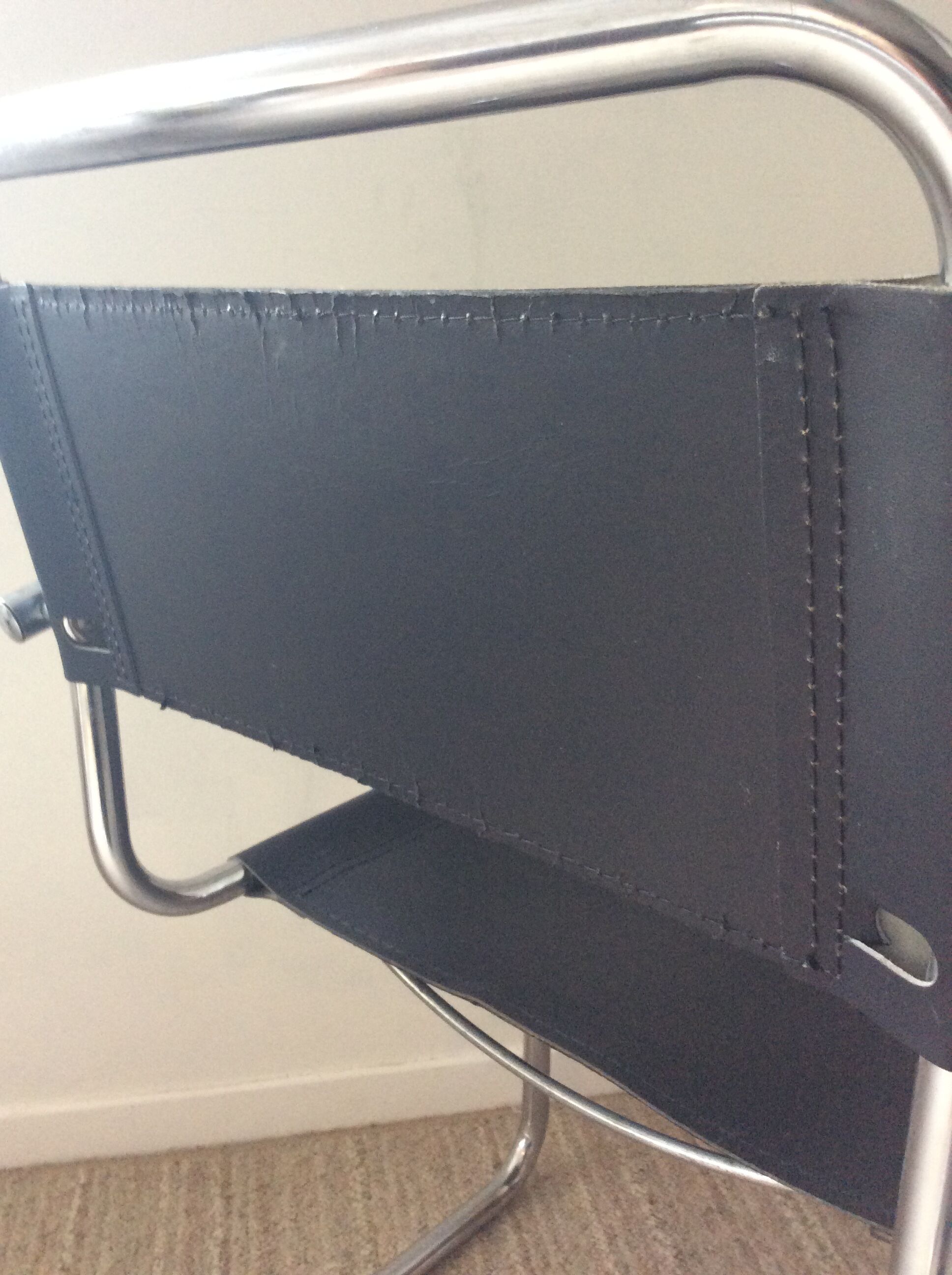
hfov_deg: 44.1
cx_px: 476
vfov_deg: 56.9
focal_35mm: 32
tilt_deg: -15.9
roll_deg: +0.6
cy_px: 638
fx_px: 1177
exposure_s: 1/25
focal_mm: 3.3
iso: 160
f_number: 2.4
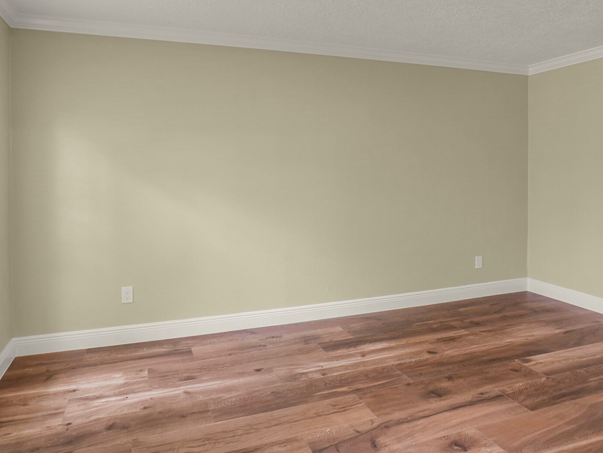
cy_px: 176
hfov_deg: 65.2
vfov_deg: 51.0
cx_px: 331
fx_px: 470
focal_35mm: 27
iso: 500
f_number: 11
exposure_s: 1/6
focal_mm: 14
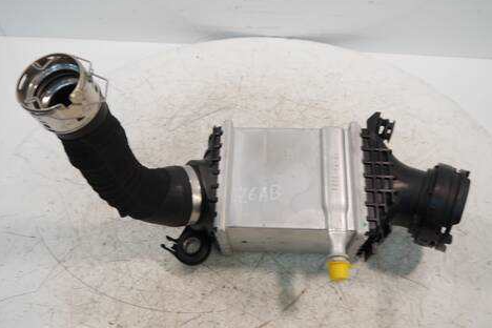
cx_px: 242
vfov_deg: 41.1
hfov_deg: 58.7
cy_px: 165
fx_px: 437
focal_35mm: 32
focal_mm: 15
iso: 320
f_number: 3.6
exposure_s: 1/60
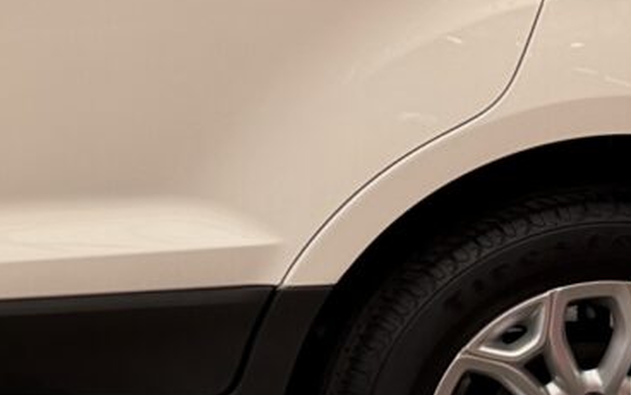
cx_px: -444
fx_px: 3044
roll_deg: +0.4
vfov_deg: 7.4
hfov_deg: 11.2
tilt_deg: -13.3
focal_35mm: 177
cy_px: 43
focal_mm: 6.76
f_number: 1.78
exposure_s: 1/121
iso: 50
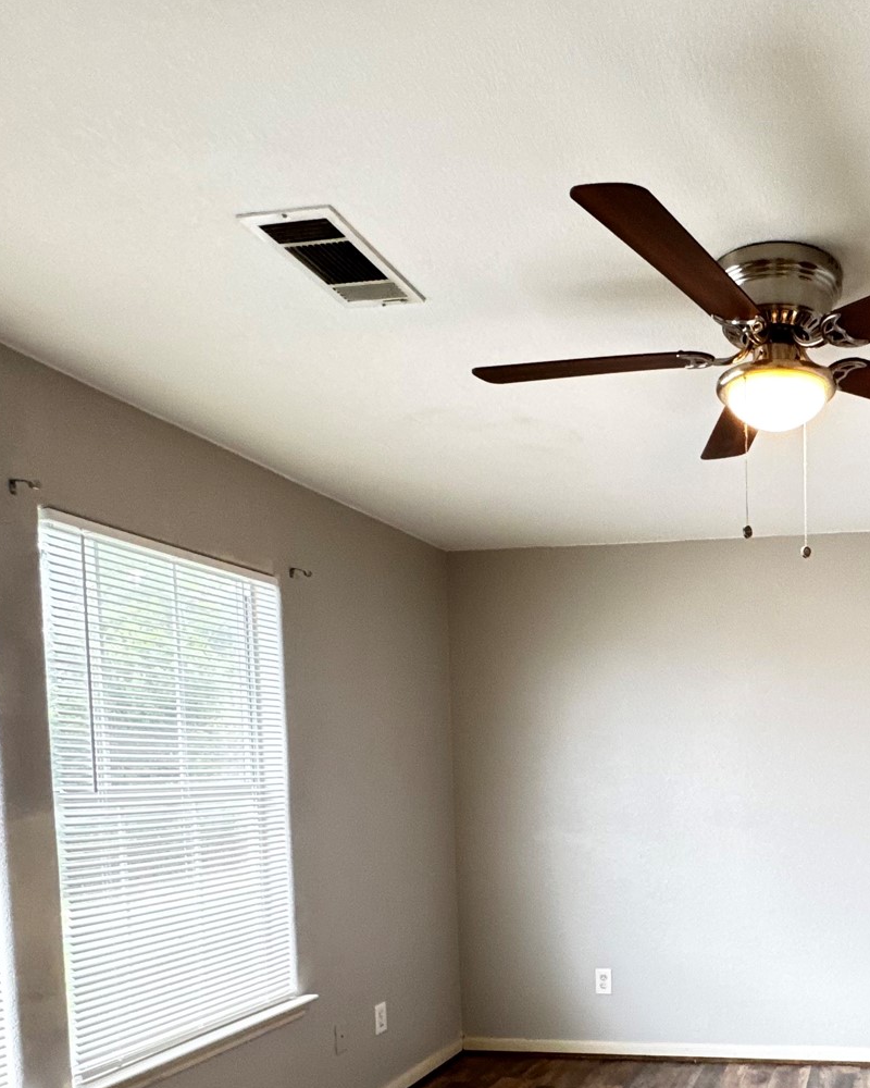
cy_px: 813
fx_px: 901
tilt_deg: -3.2
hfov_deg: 47.2
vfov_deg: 59.0
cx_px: 755
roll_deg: +1.1
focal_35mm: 28
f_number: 2.2
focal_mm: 2.22
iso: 400
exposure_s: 1/60
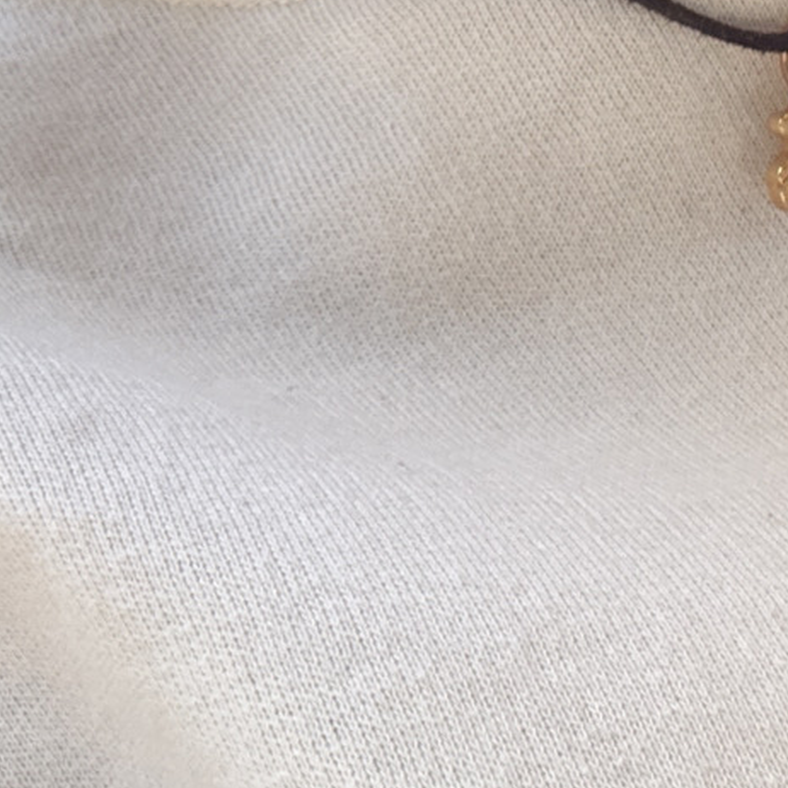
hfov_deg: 19.6
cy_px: -351
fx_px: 2266
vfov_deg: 17.9
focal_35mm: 88
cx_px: 189
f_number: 1.9
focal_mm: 2.69
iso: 40
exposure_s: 1/304
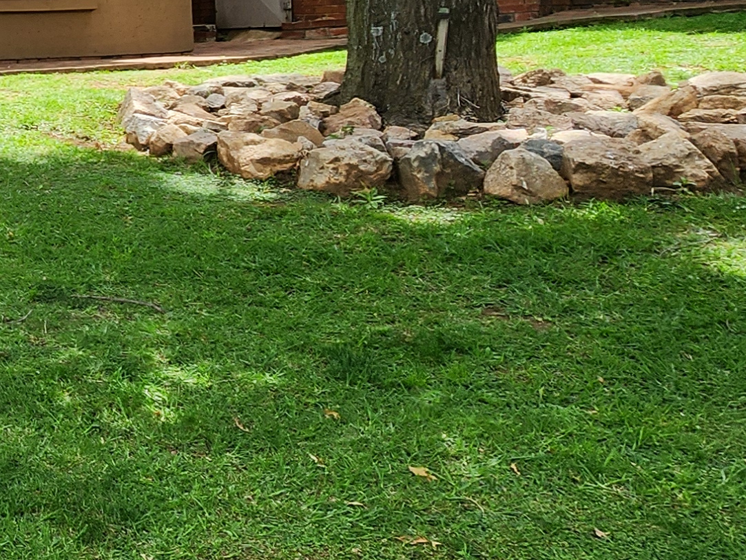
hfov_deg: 26.6
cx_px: -408
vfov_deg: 28.7
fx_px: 1035
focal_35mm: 48
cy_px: 24
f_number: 2.2
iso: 50
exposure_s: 1/591
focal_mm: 2.2
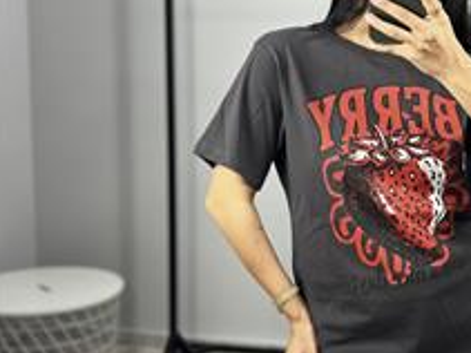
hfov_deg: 36.9
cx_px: 337
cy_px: 173
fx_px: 694
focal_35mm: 51
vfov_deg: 28.5
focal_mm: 5.7
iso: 64
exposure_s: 1/100
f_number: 1.5
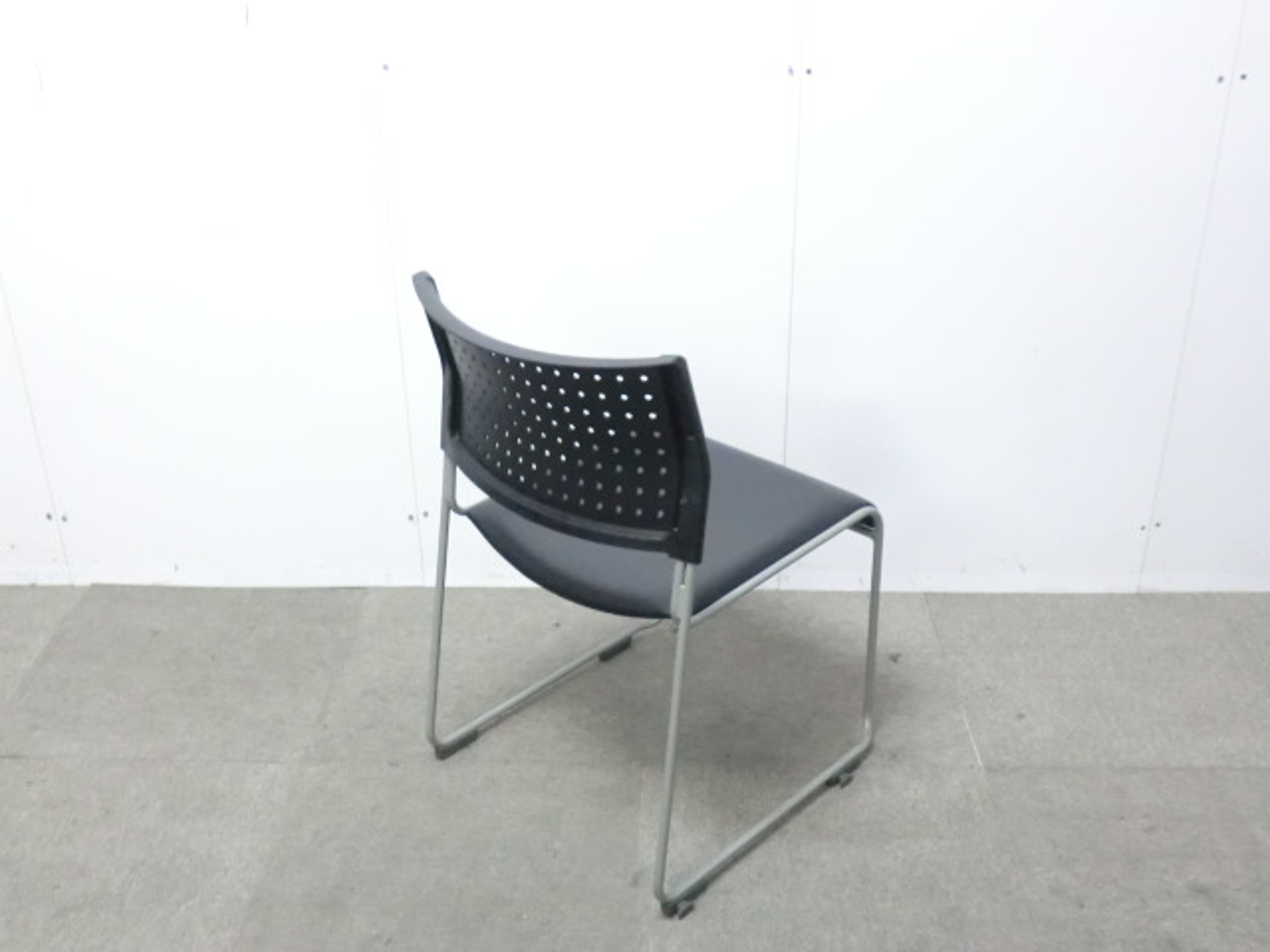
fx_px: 1394
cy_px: 476
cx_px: 635
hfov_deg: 49.0
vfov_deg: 37.7
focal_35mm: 38
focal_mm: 6.9
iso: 800
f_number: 3.9
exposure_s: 1/25
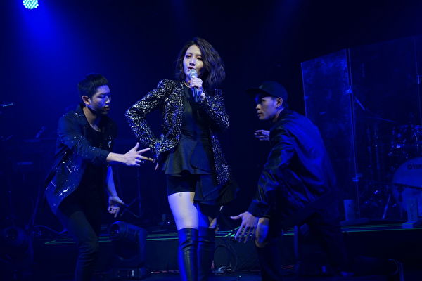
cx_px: 211
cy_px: 140
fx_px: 527
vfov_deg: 29.9
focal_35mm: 45
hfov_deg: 43.6
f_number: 5.6
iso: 1000
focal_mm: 45
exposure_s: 1/125
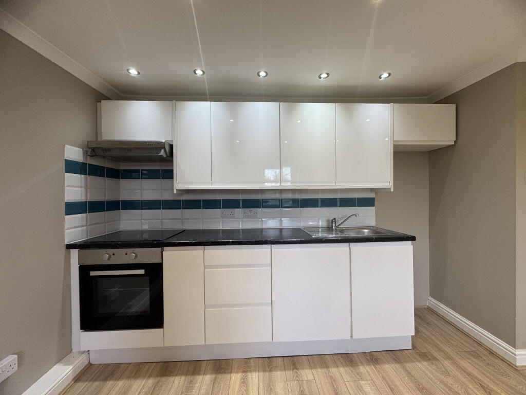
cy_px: 198
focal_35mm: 14
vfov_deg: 85.7
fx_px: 213
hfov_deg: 102.1
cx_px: 263
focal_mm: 2.22
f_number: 2.2
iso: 80
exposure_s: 1/100
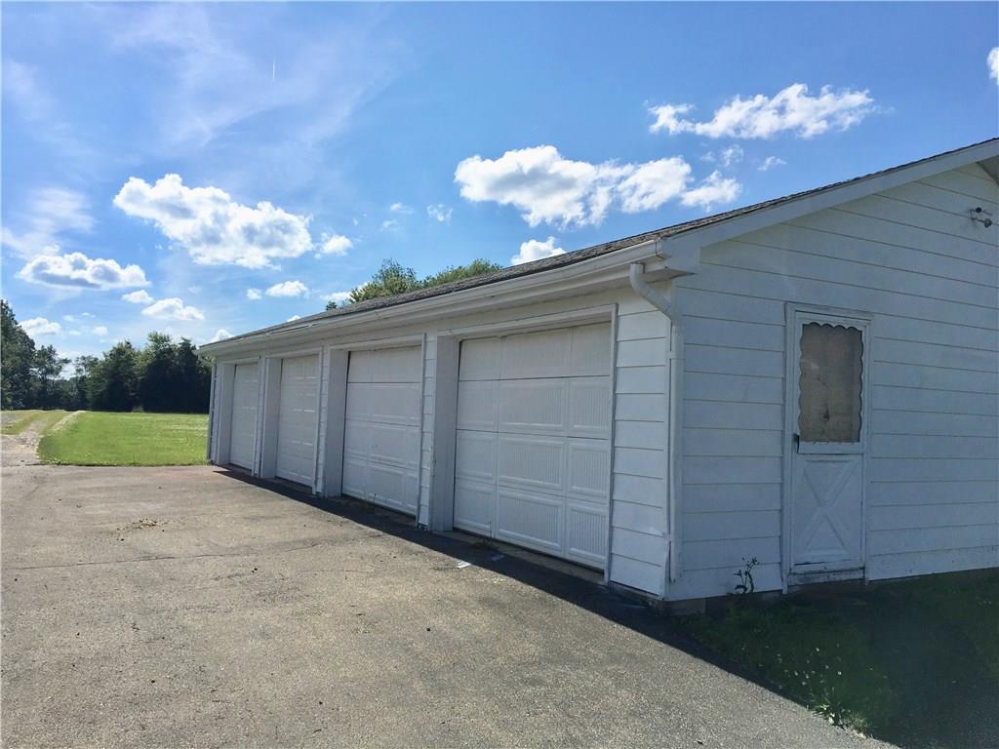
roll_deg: -1.9
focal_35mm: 29
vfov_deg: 48.2
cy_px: 374
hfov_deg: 61.7
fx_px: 837
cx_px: 500
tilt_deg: +2.2
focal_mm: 4.15
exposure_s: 1/3846
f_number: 2.2
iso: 25
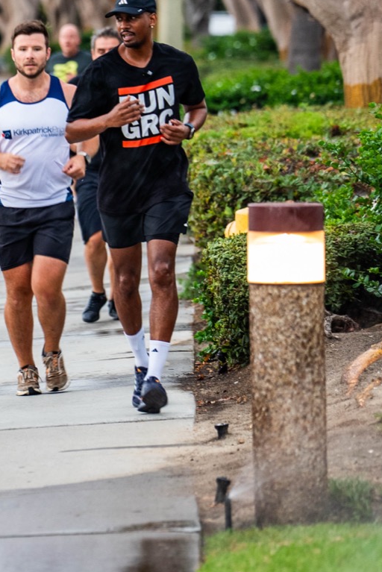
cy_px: 149
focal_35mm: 313
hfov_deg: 4.4
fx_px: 4977
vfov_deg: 6.6
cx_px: 39
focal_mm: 150
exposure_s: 1/125
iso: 800
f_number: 2.8
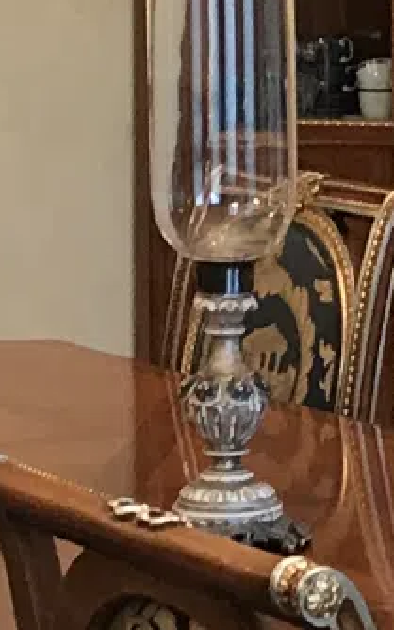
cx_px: 407
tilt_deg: -3.0
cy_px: 4
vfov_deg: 9.8
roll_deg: +0.3
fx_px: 3656
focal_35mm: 213
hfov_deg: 6.1
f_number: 1.8
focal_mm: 3.99
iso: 40
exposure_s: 1/17
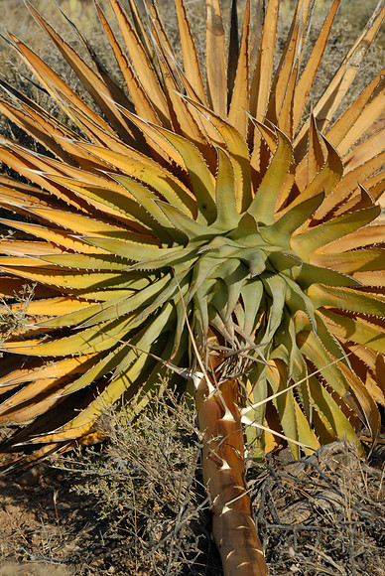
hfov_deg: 8.7
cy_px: 288
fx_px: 2520
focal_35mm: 158
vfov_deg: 13.0
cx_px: 192
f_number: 16
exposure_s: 1/30
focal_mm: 105
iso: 125
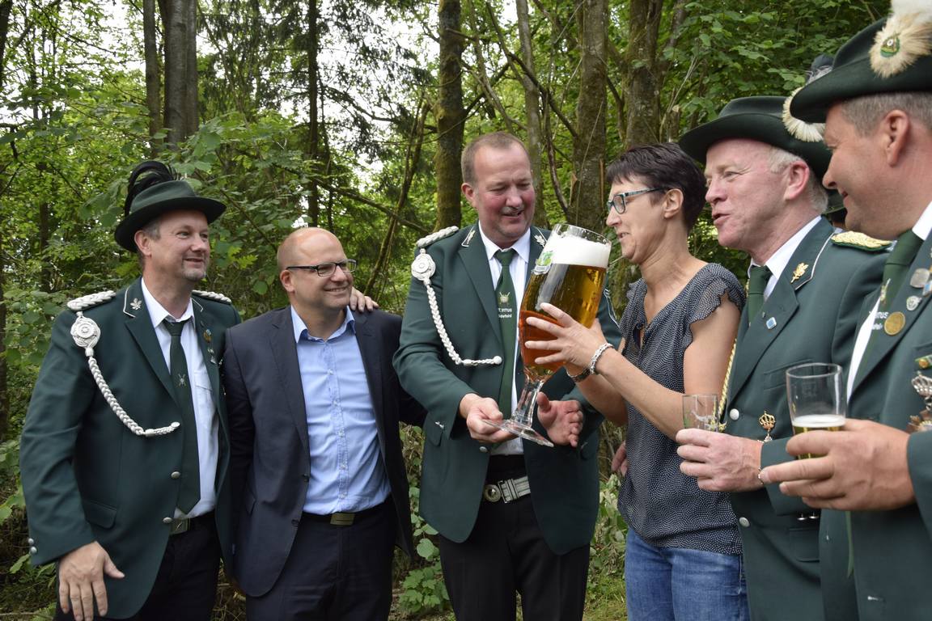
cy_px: 310
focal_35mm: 33
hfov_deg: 57.2
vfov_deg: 40.0
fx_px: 854
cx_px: 466
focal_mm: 22
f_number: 7.1
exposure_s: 1/200
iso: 400
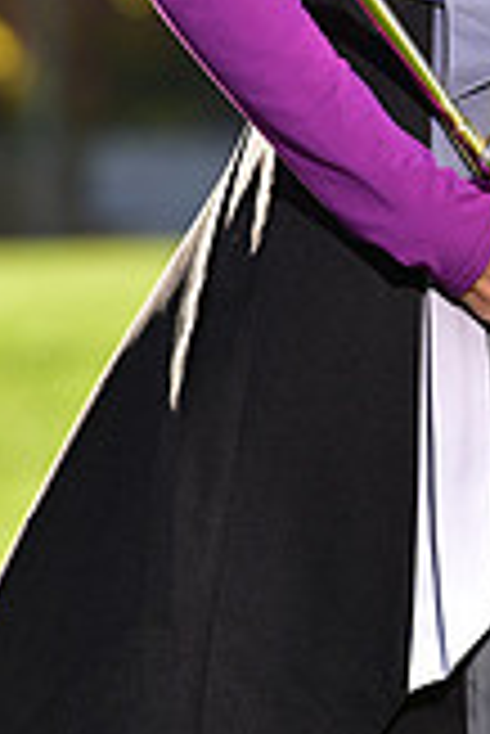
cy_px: -338
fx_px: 14525
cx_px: 524
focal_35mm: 713
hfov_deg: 1.9
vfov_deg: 2.9
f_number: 5.6
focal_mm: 200
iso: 100
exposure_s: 1/250
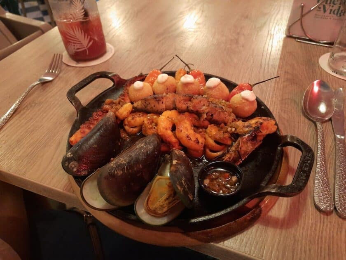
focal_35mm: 24
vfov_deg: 56.8
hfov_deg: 71.6
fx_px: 240
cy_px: 130
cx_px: 173
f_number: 1.8
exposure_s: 1/24
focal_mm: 5.23
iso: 640
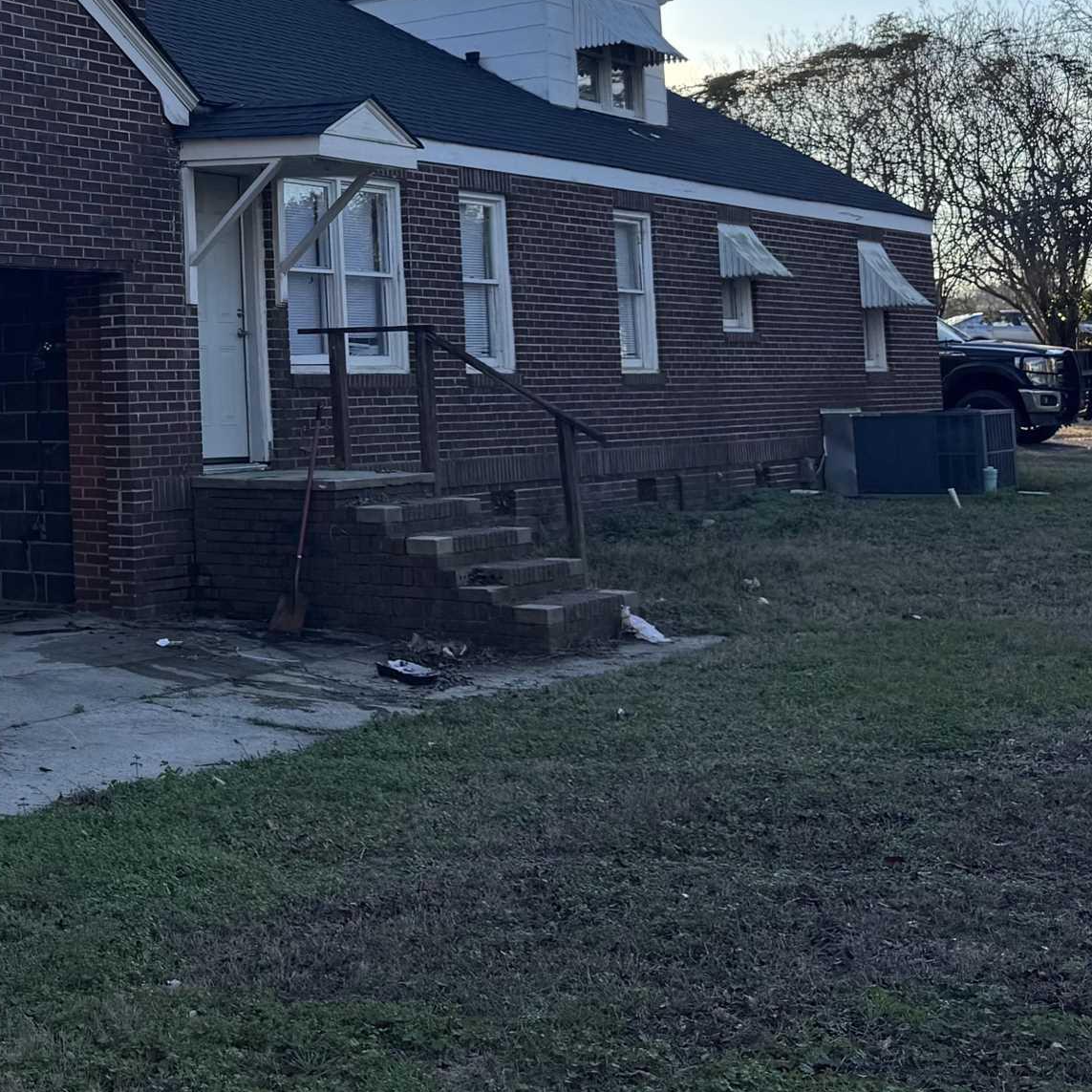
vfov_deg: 29.3
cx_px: -99
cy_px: 207
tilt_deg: +4.9
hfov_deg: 27.6
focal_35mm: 57
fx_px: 2034
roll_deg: +1.5
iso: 80
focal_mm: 6.76
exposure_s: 1/2415
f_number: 1.78
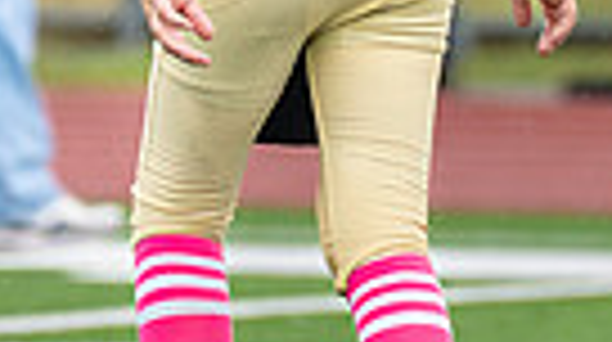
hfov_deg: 1.2
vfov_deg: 0.6
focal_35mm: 1872
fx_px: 30331
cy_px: -124
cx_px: 422
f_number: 2.8
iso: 400
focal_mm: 200
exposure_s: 1/1000
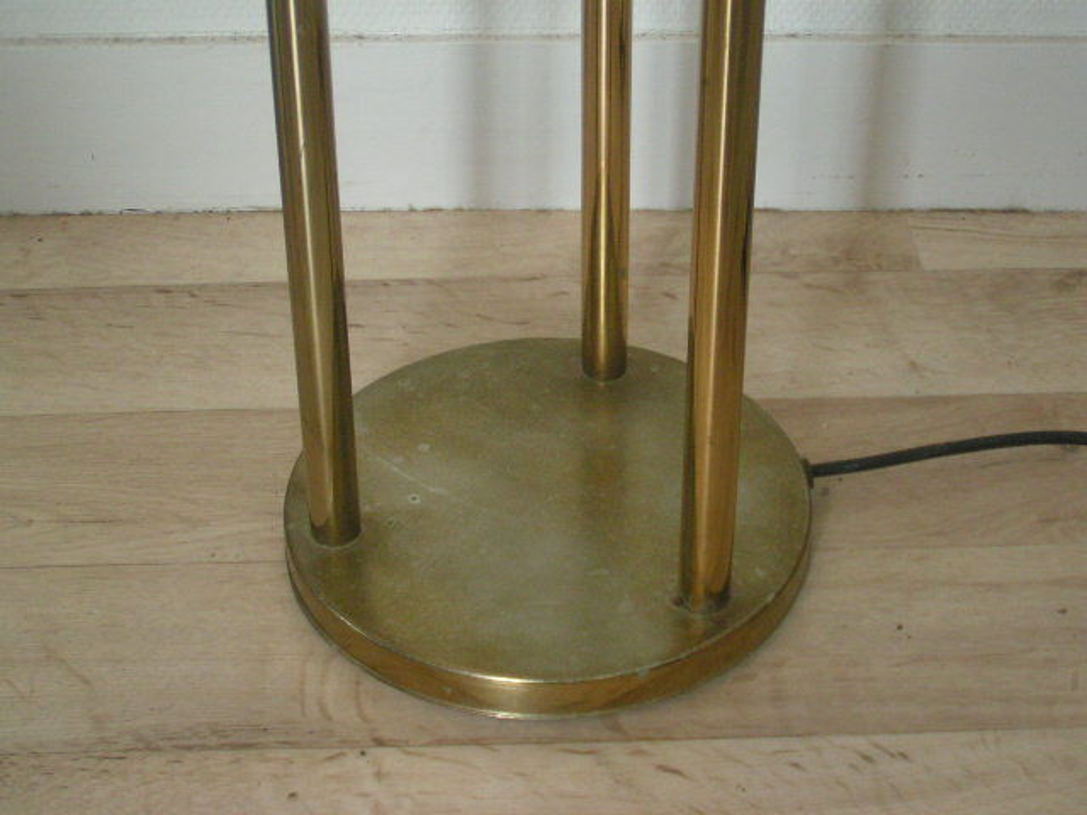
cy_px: 408
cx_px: 544
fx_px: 1978
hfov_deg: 30.7
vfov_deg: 23.3
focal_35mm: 63
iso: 160
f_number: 3.2
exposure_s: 1/60
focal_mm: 9.7
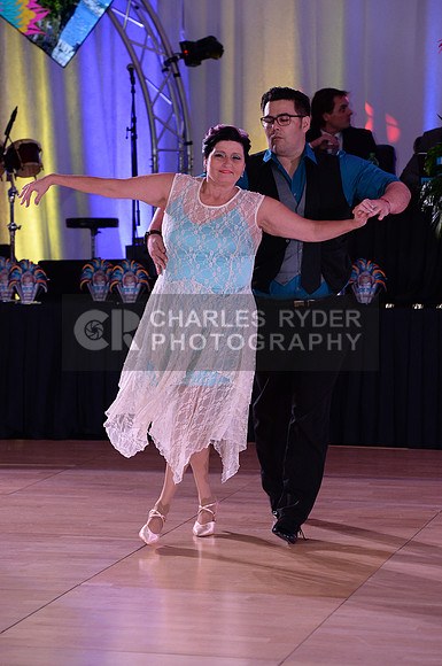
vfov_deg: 15.2
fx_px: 2494
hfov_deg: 10.1
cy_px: 333
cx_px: 221
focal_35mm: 135
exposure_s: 1/250
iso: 2000
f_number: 4.5
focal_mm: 135
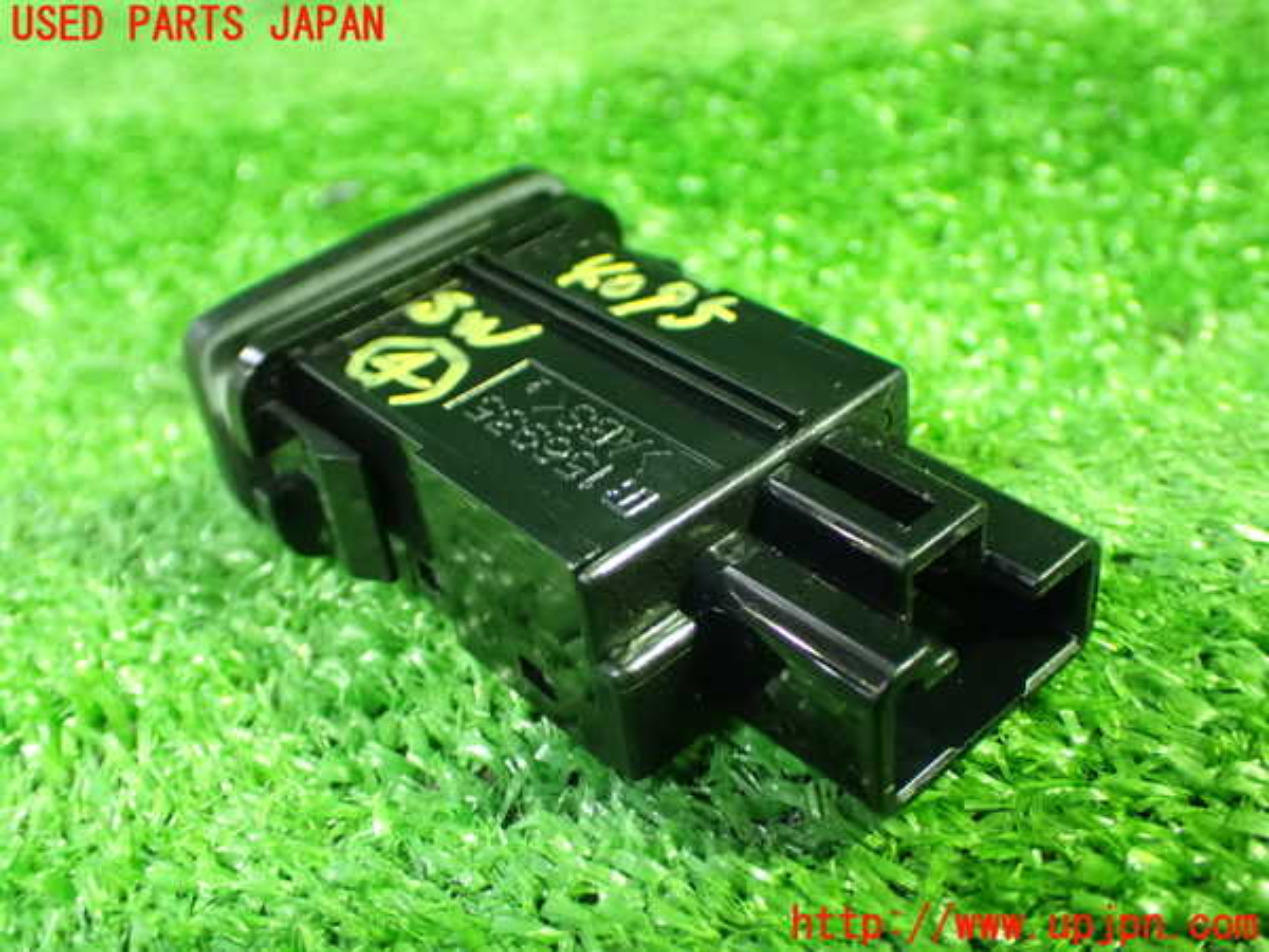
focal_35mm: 38
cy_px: 476
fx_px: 1393
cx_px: 634
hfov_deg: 49.0
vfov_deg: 37.7
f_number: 2.7
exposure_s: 1/25
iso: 1600
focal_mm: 6.83
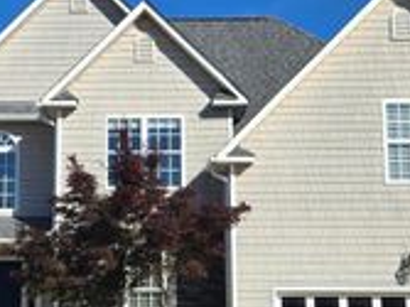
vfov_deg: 21.2
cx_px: 133
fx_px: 817
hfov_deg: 28.0
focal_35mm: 69
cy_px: 200
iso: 25
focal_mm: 5.4
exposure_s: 1/2404
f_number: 1.8
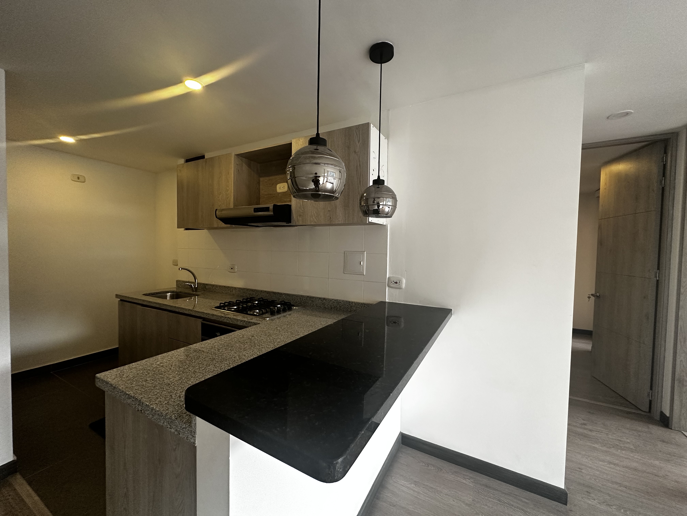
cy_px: 258
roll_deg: -0.4
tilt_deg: -1.6
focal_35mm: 14
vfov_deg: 85.7
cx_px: 344
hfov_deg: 102.1
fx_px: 278
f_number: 2.2
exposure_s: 1/99
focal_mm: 2.22
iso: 200
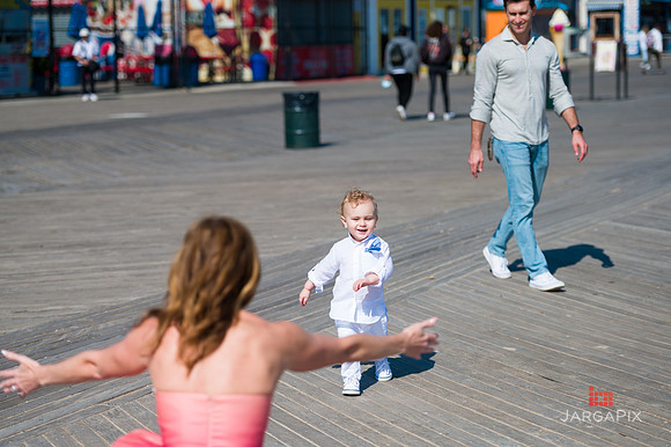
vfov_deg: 14.8
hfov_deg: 22.2
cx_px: 336
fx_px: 1714
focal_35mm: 92
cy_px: 224
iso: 200
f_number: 3.2
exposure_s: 1/6400
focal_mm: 92
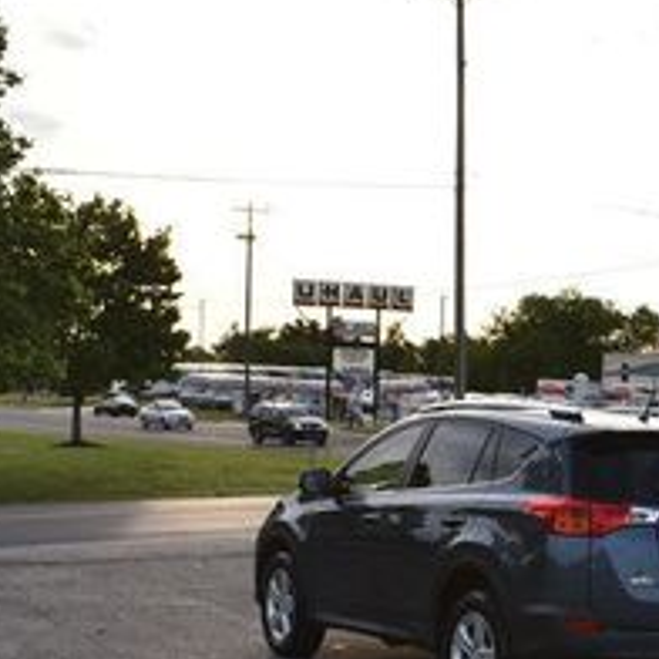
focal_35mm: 75
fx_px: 1615
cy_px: 533
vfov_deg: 22.7
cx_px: 619
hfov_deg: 22.4
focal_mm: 18
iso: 200
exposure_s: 1/250
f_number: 8
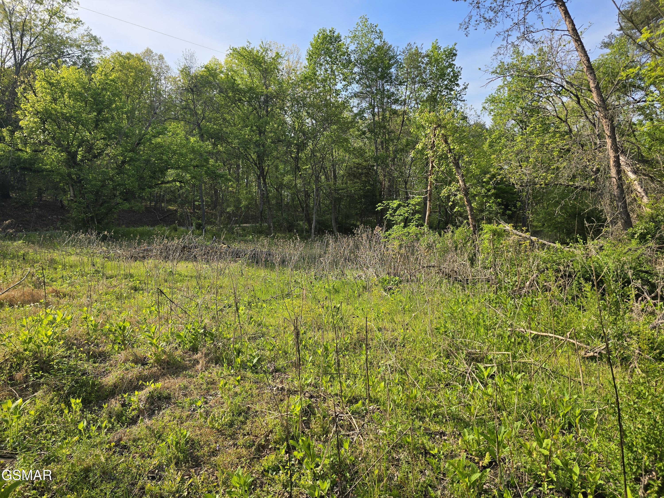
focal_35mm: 23
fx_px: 441
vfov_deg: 58.9
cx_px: 332
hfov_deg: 73.9
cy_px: 249
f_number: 1.7
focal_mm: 6.3
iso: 12
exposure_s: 1/717
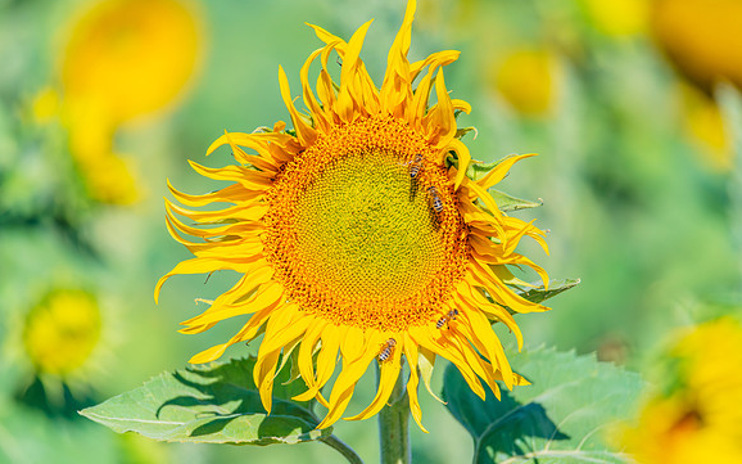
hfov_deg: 3.4
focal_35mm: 614
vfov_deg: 2.1
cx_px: 371
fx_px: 12414
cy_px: 240
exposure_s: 1/4000
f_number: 6.3
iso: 800
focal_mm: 600
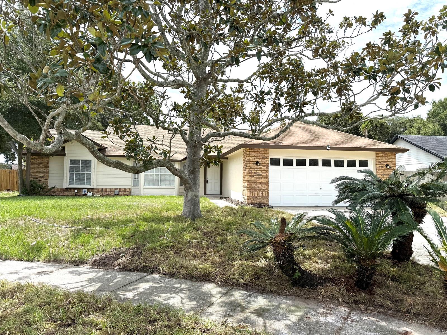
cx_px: 224
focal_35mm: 24
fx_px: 310
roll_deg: -0.5
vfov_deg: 56.8
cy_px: 168
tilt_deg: +2.6
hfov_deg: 71.6
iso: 80
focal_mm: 6.76
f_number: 1.78
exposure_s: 1/3759
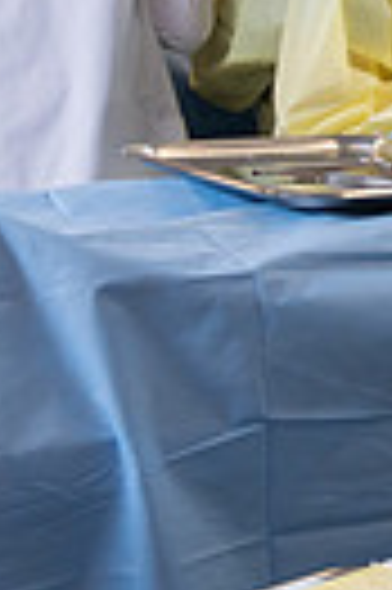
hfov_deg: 7.1
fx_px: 3046
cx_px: 766
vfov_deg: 10.9
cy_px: -47
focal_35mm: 186
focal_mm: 42
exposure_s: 1/200
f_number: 4.5
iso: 400
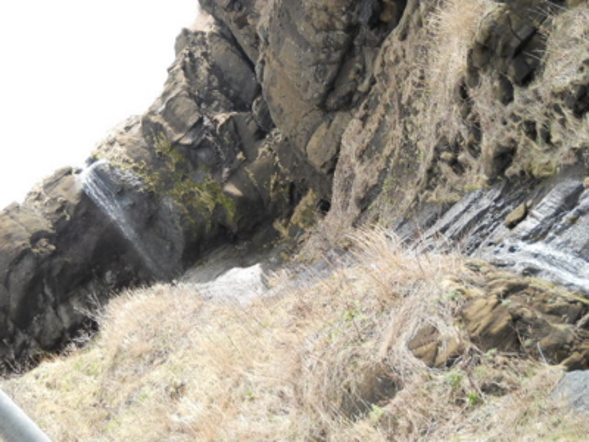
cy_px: 221
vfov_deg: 35.1
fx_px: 698
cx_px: 294
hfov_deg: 45.8
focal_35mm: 41
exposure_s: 1/250
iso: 80
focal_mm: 6.72
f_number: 3.1
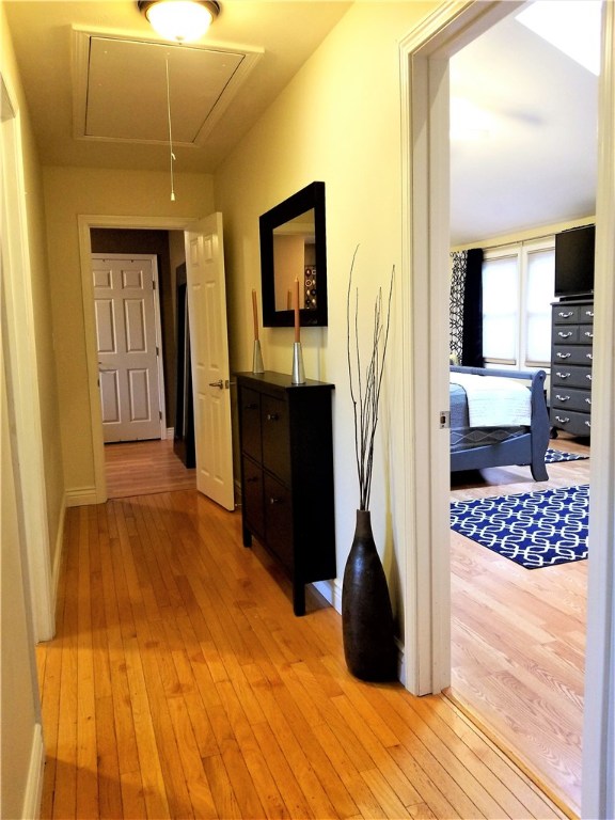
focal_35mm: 26
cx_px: 308
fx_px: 616
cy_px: 410
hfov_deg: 53.1
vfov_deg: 67.3
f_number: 1.7
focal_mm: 4.25
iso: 250
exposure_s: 1/24
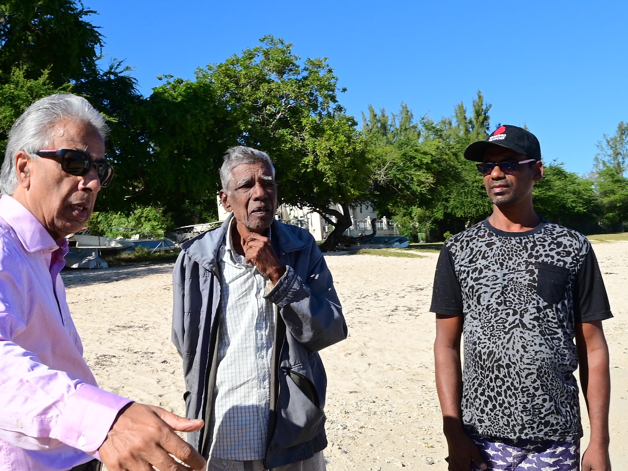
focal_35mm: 39
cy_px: 240
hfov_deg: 47.5
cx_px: 241
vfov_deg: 36.8
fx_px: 708
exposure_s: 1/200
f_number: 16
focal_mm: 18
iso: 320
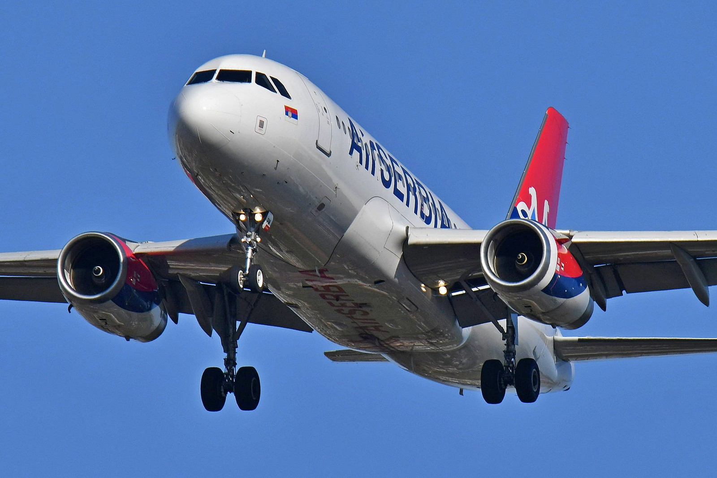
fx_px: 11950
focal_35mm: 600
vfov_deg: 2.3
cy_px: 239
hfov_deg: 3.4
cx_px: 358
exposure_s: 1/800
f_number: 11
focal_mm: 400
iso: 160
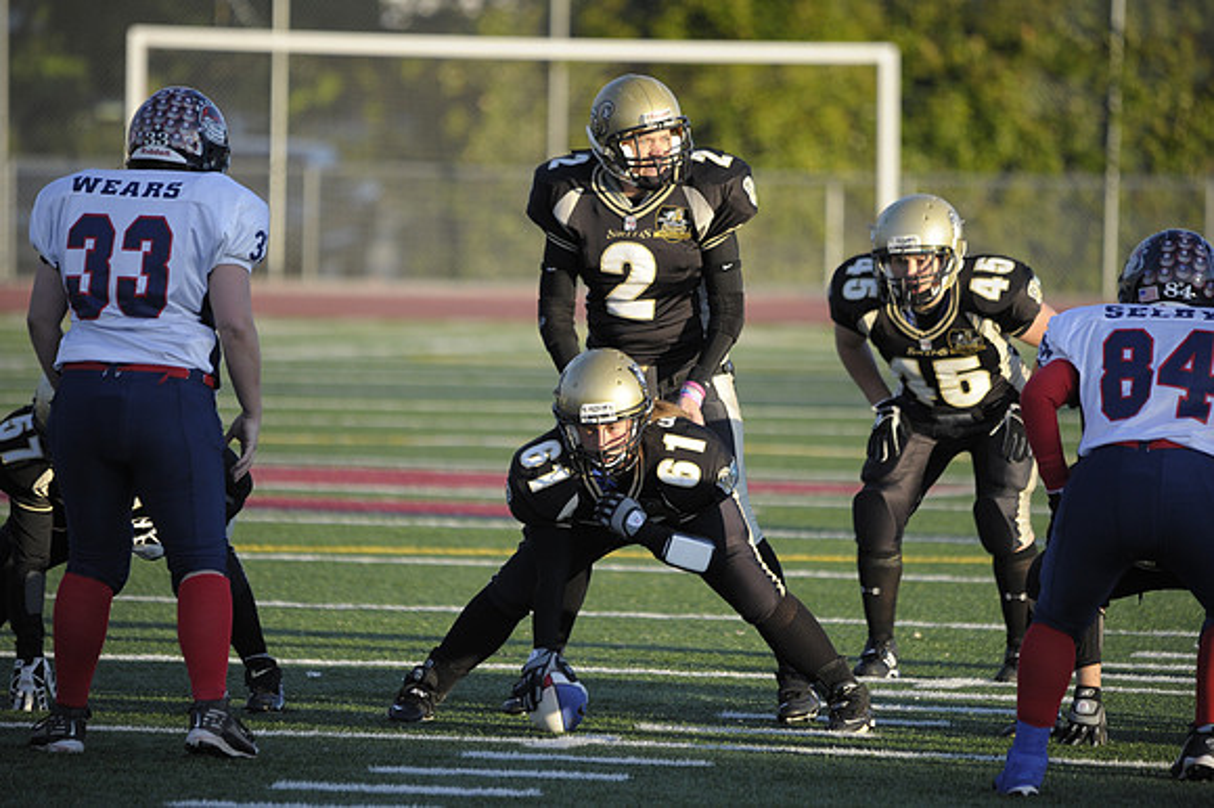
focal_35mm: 450
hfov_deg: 4.6
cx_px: 607
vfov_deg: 3.1
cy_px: 404
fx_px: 15166
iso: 1250
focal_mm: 450
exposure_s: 1/1000
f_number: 6.3
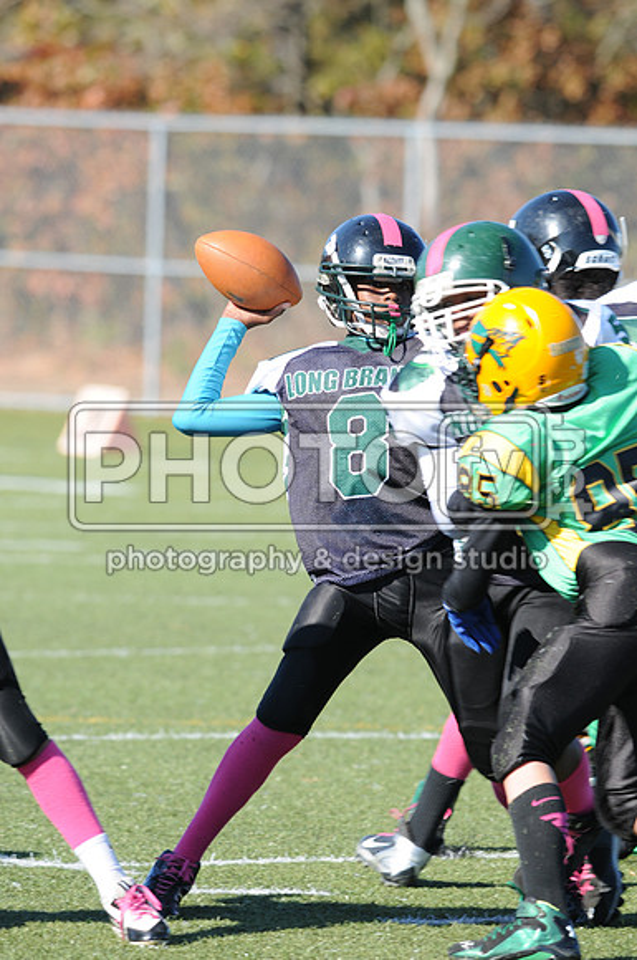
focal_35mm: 450
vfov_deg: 4.6
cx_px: 318
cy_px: 480
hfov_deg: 3.0
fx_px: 11979
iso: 200
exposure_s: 1/500
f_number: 5.6
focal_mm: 300
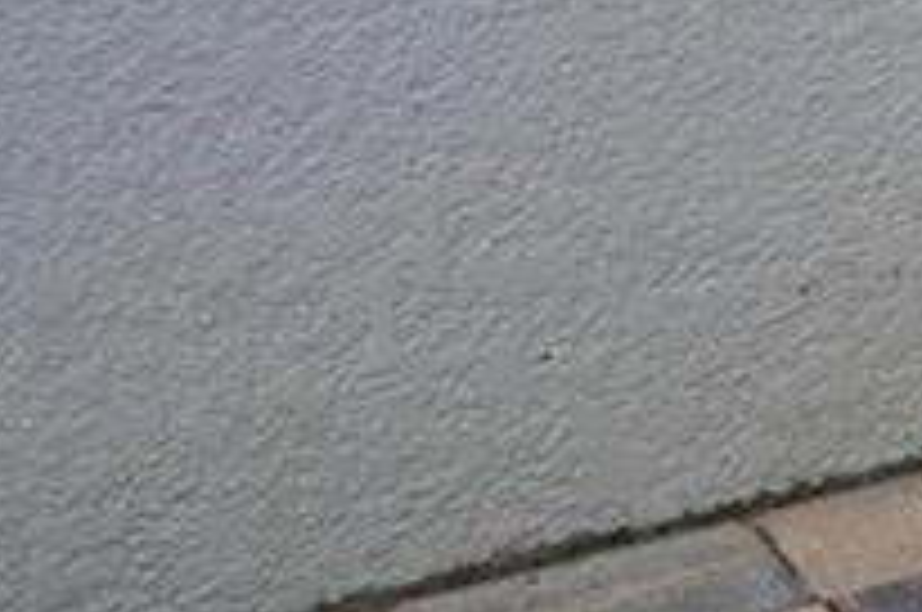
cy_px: -796
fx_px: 3401
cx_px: 3346
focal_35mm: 133
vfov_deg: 9.3
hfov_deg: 9.1
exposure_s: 1/10
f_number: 8
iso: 320
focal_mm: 17
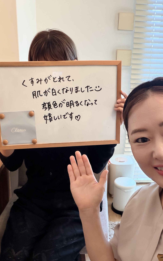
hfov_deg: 39.3
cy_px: 130
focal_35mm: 32
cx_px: 93
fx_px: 227
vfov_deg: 59.7
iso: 320
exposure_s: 1/60
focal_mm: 2.71
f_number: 1.9
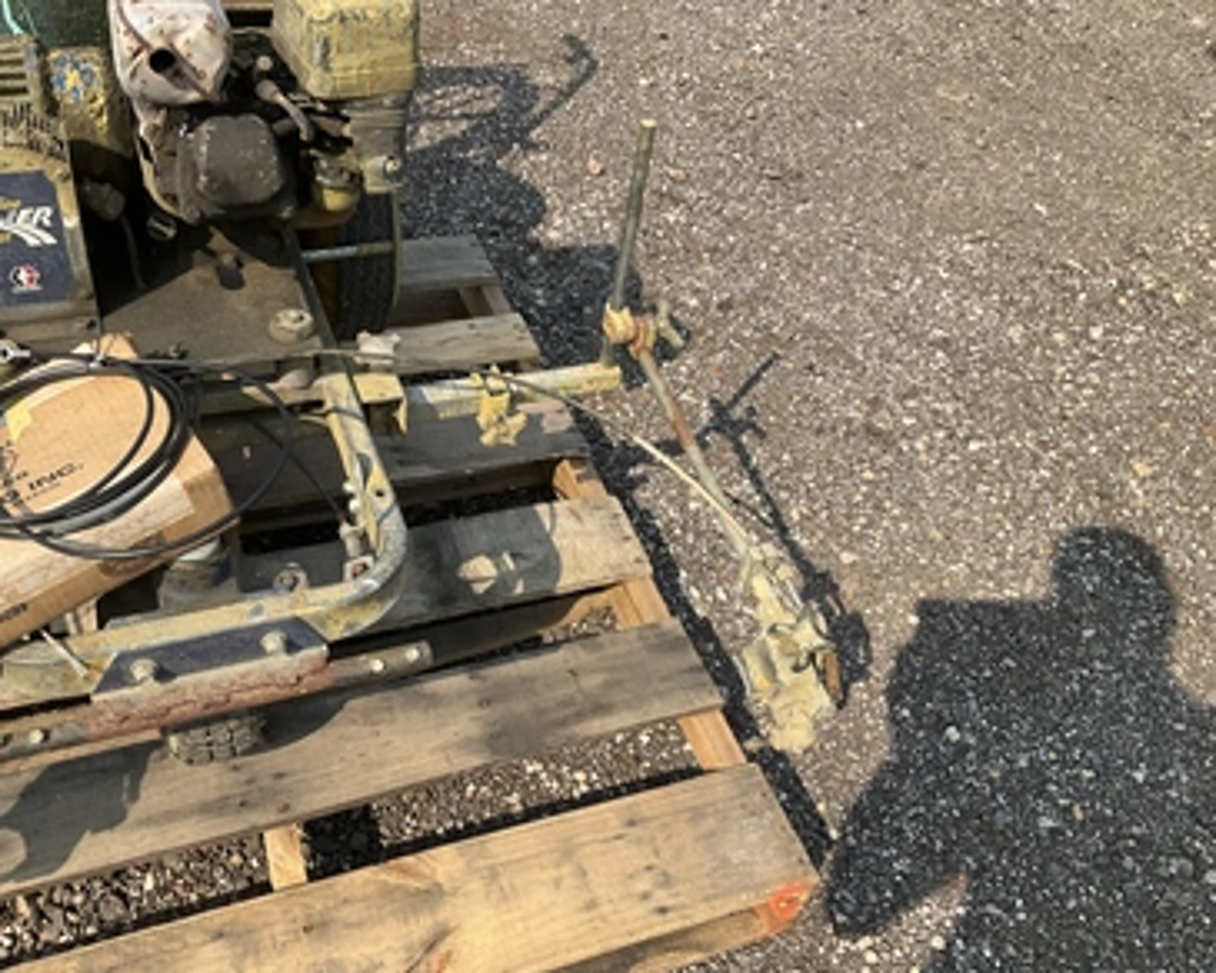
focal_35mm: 31
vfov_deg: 47.1
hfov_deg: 57.1
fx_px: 1116
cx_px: 553
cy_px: 493
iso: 25
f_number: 1.8
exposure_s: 1/1250
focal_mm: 3
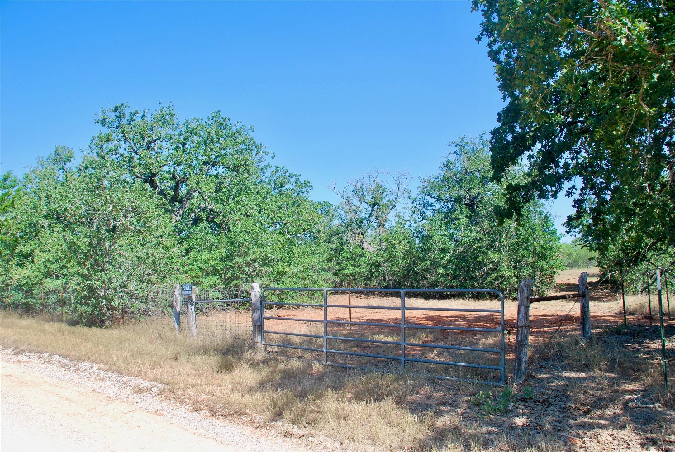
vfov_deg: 48.0
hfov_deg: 67.3
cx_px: 338
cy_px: 226
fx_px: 507
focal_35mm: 27
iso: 100
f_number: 7.1
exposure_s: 1/160
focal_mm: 18
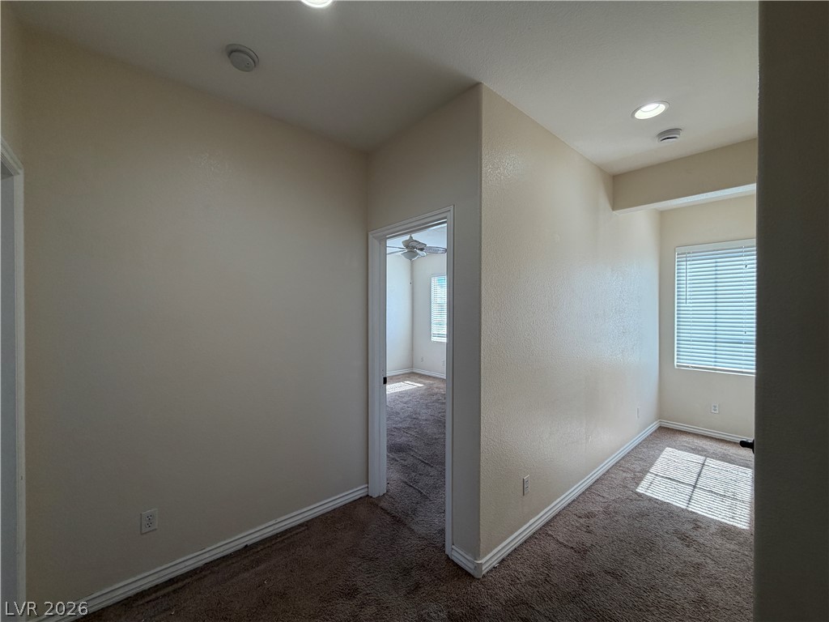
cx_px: 414
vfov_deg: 85.7
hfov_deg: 102.1
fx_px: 335
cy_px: 311
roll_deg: -0.1
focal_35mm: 14
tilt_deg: -0.6
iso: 80
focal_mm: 2.22
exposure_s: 1/120
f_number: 2.2
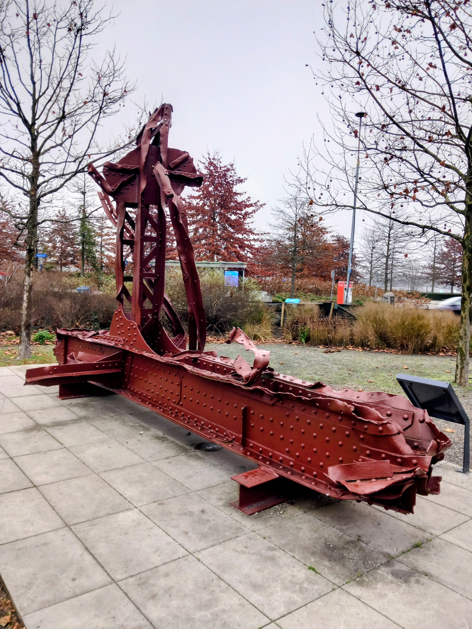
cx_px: 236
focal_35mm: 27
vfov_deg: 65.3
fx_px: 491
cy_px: 314
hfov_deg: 51.4
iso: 32
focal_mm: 4
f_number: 1.8
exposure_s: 1/50
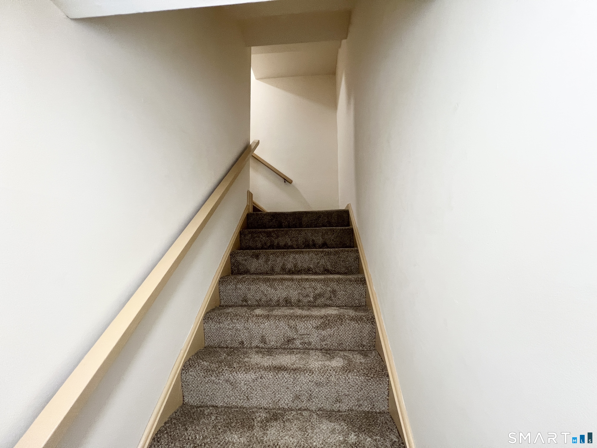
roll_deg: +0.5
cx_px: 298
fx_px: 224
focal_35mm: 13
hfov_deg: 106.2
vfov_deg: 89.9
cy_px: 224
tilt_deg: +7.1
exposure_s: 1/60
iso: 200
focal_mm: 1.57
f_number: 1.8
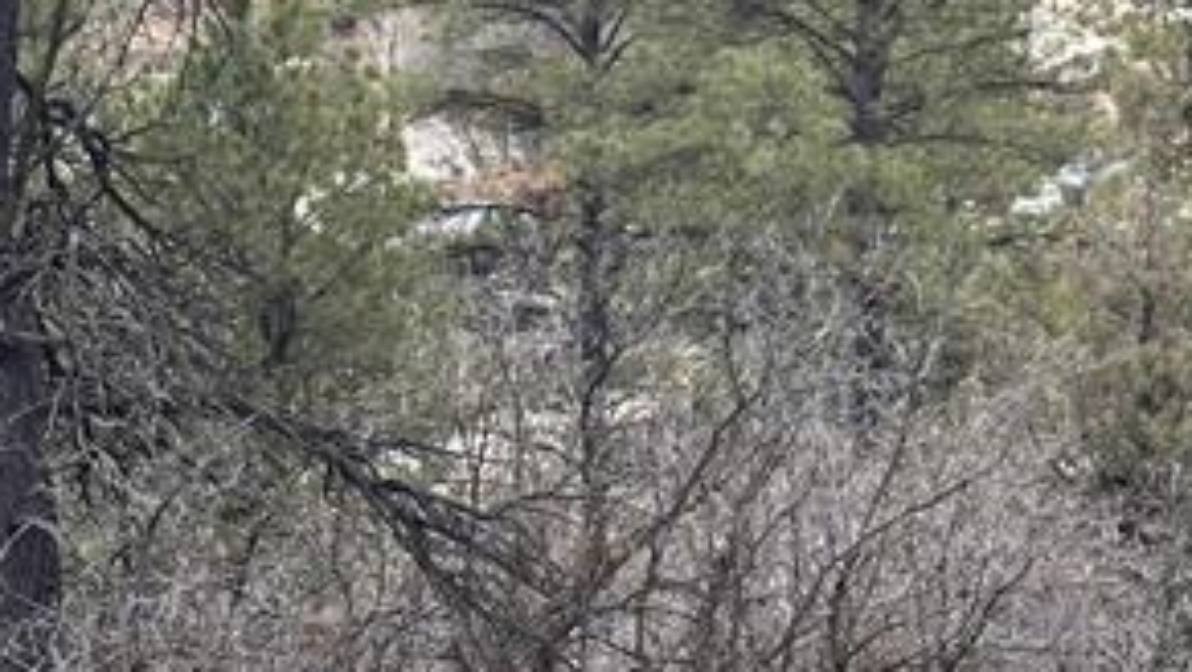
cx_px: 893
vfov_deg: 8.7
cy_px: -29
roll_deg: -0.8
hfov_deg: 15.5
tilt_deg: -8.3
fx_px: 4364
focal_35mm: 138
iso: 64
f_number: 1.78
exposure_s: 1/694
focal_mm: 6.86
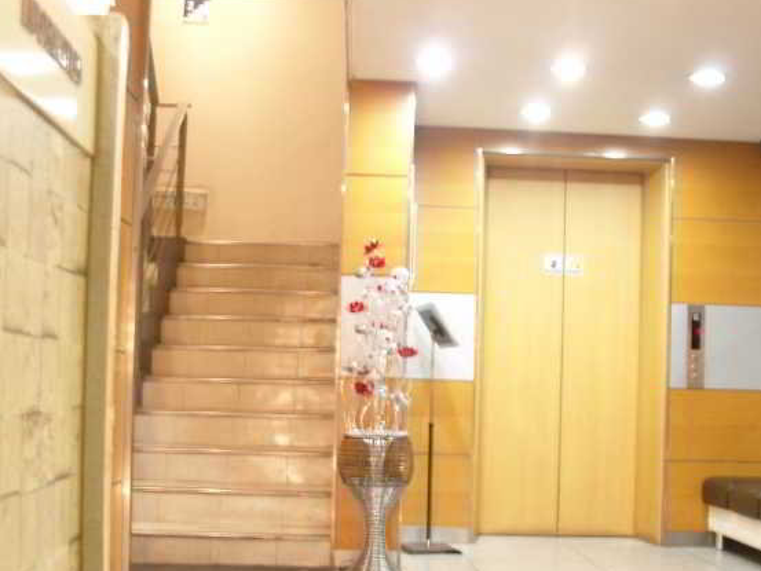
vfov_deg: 26.5
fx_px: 1209
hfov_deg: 34.9
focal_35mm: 55
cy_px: 351
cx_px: 407
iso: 200
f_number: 2.8
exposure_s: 1/4
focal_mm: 7.8
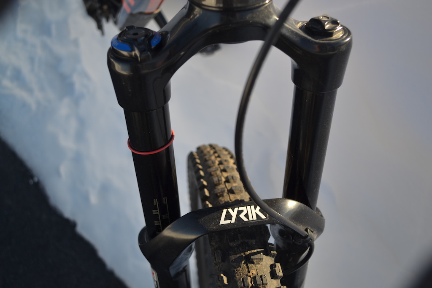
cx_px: 216
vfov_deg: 36.9
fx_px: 432
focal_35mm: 36
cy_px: 144
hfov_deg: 53.1
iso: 100
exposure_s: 1/400
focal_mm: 24
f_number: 4
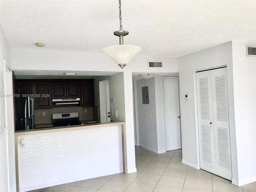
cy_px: 96
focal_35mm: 28
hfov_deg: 63.4
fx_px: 207
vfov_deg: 49.7
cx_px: 128
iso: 20
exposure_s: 1/33
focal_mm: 3.99
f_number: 1.8
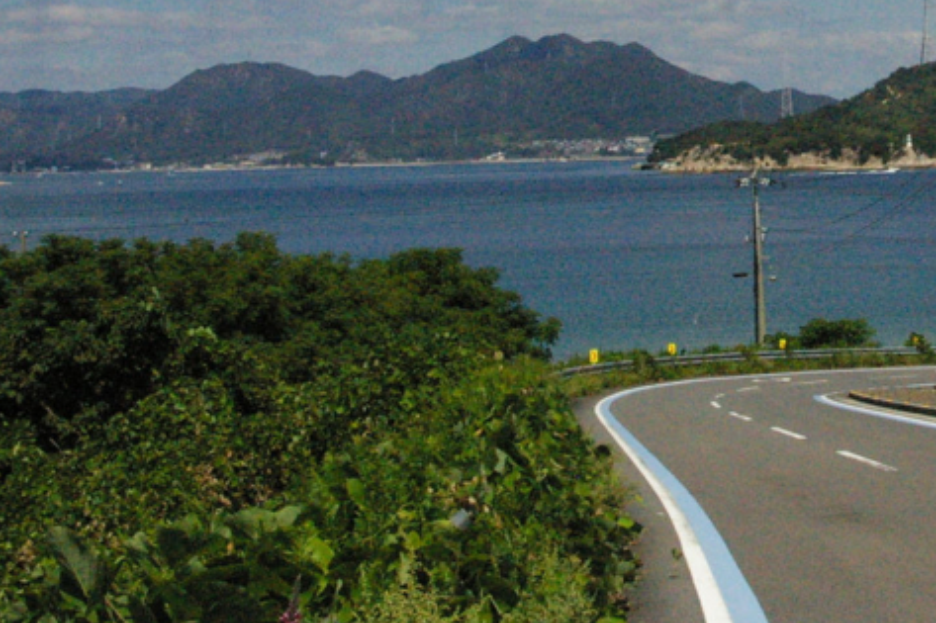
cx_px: 885
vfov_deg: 14.8
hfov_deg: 21.8
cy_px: 19
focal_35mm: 91
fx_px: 2365
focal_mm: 28
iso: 3200
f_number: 13
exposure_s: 1/4000
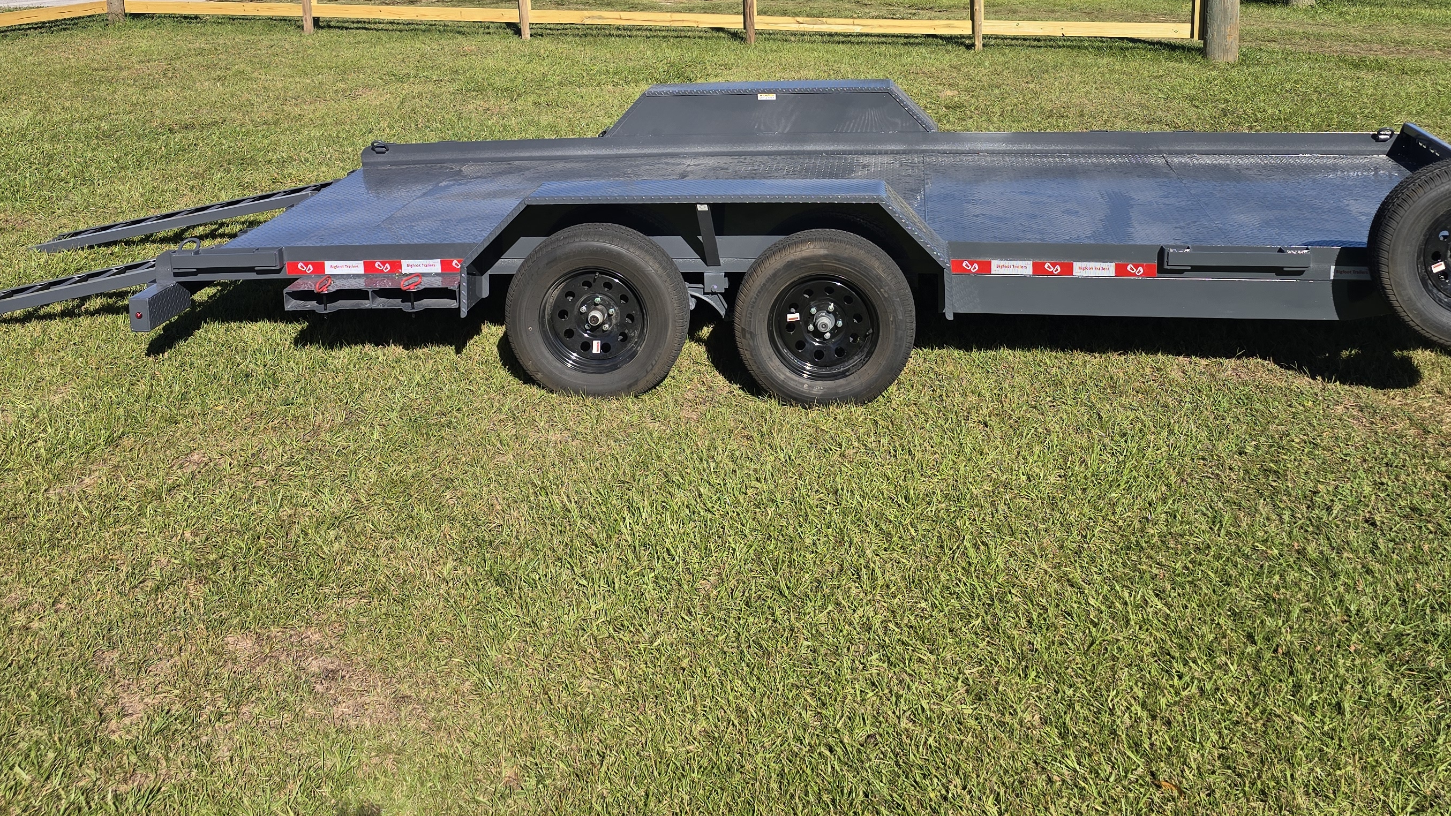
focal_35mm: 37
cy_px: 58
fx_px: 1424
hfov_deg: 53.8
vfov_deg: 30.4
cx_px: 826
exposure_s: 1/1011
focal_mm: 6.3
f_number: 1.7
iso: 12
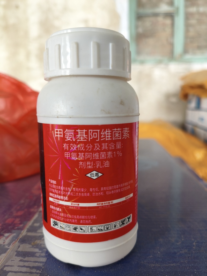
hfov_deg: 53.1
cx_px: 104
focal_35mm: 26
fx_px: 207
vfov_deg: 67.3
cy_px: 138
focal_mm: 4.94
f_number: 1.5
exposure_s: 1/50
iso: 250
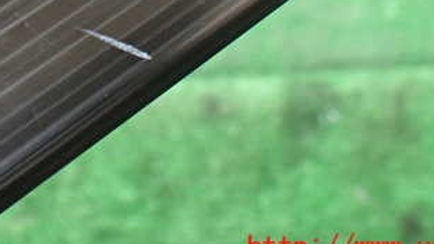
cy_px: -47
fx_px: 725
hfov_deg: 33.0
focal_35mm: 63
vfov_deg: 18.2
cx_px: 144
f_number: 2.3
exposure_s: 1/125
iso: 320
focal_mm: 5.4
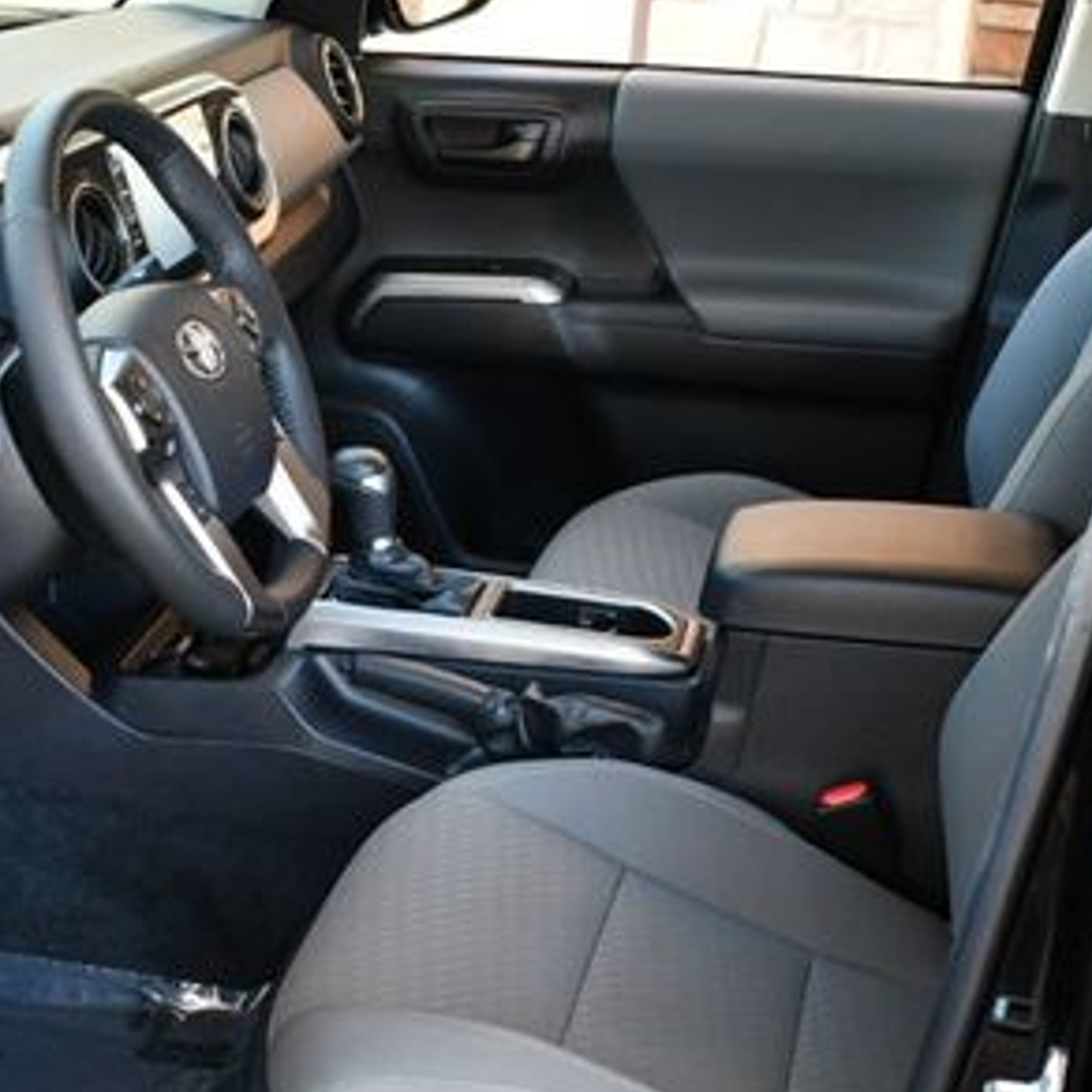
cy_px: 682
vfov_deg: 25.6
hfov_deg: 25.5
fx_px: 2391
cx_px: 292
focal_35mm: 67
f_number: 3.5
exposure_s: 1/160
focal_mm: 18
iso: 800
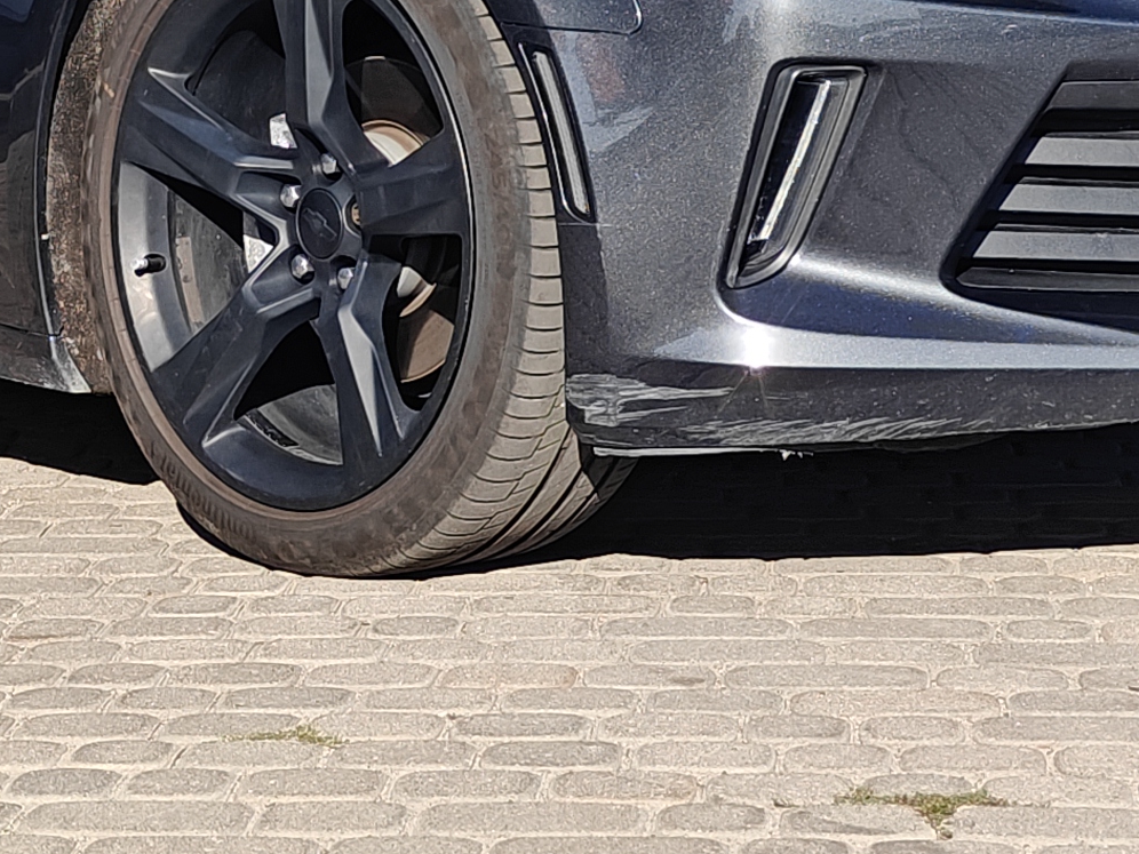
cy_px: -226
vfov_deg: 9.8
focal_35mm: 148
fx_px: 4870
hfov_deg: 13.3
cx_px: 287
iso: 50
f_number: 2
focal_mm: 7.08
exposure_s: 1/1177
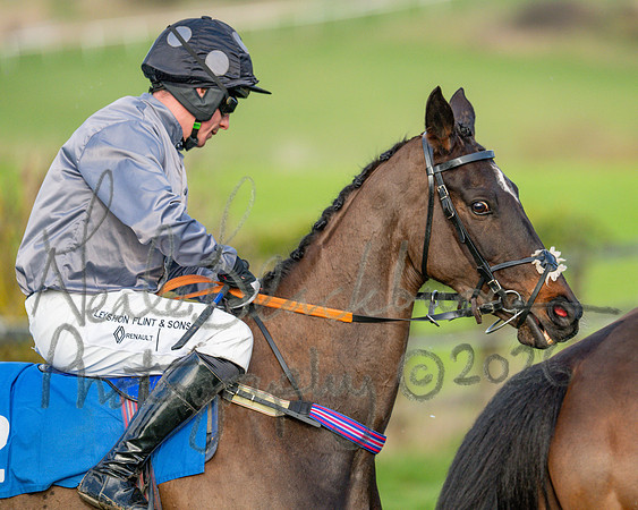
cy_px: 238
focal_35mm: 481
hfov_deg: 4.0
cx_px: 409
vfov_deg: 3.2
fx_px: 9080
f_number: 4.5
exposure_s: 1/2000
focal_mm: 400
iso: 1000
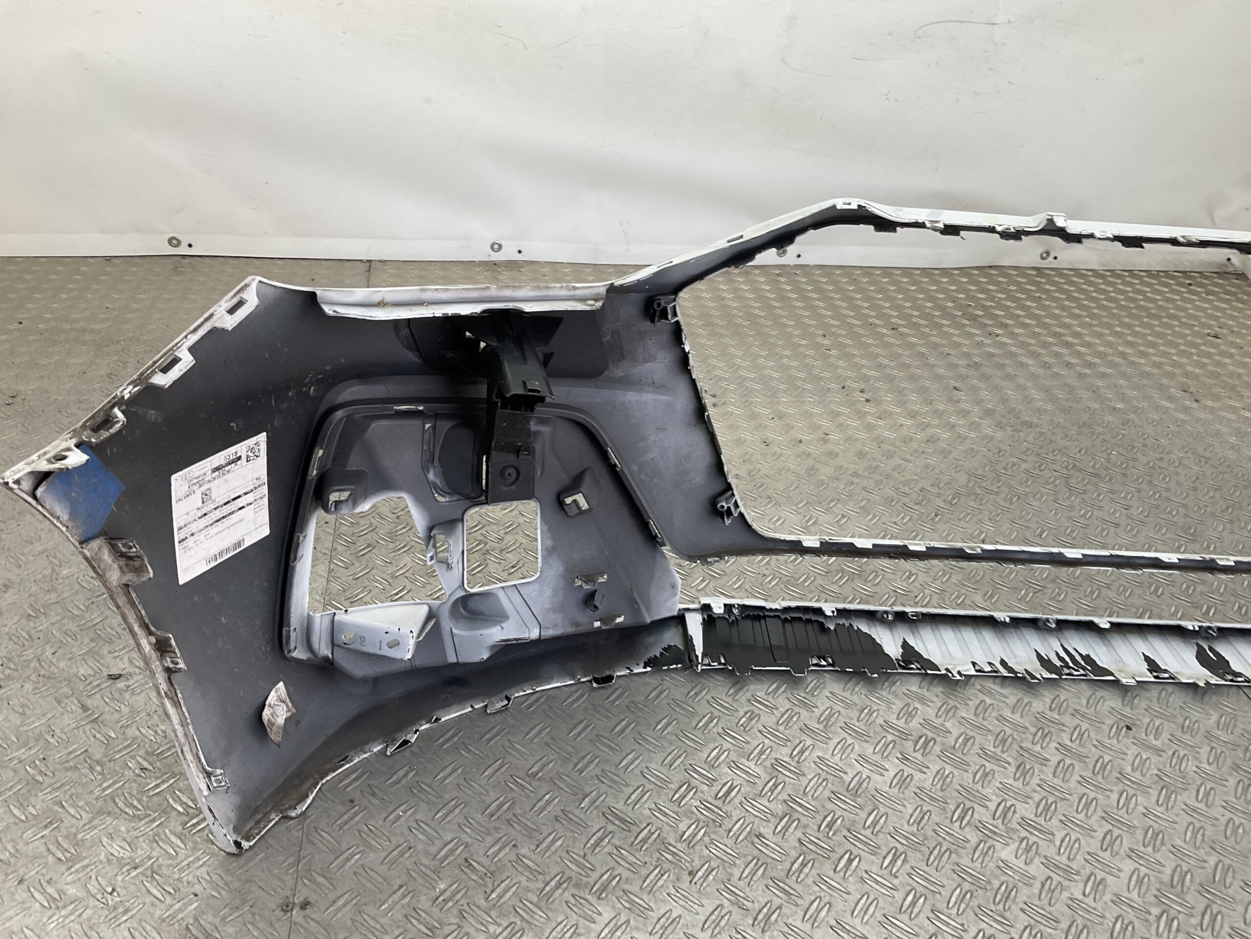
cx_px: 626
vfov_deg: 48.2
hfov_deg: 61.7
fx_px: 1048
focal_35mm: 29
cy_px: 470
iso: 25
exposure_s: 1/120
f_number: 1.8
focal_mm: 3
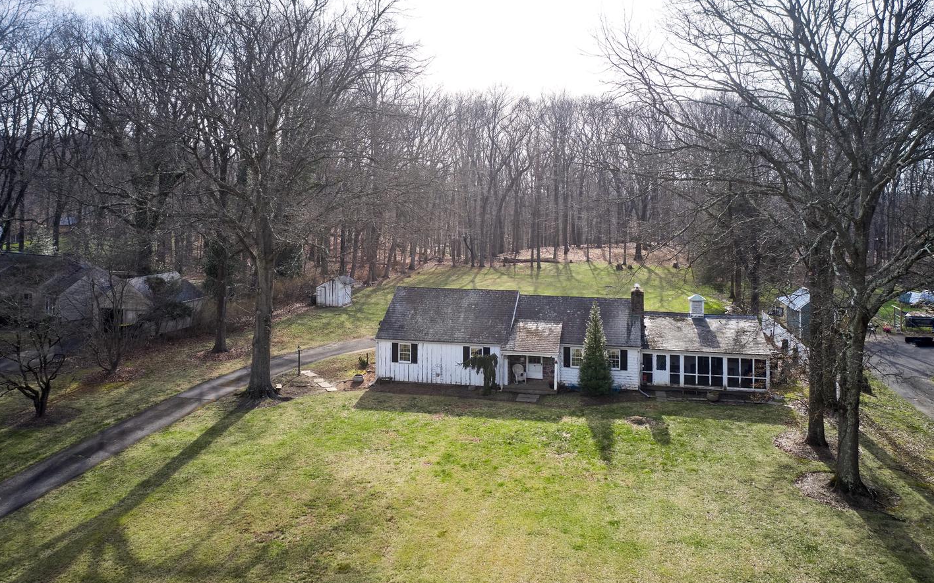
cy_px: 307
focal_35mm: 29
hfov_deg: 64.6
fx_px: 738
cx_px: 461
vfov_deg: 43.1
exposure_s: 1/60
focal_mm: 10.26
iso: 100
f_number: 3.5
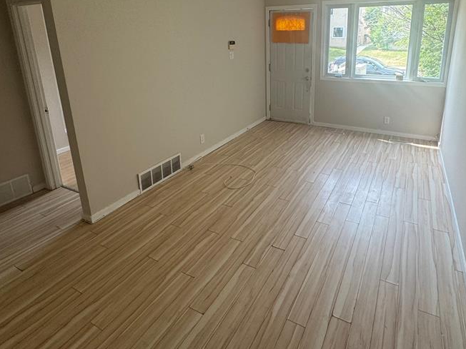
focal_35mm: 22
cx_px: 262
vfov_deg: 59.4
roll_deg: +1.2
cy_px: 111
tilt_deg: -14.9
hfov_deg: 76.0
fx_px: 296
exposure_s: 1/120
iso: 80
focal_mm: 2.22
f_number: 2.2
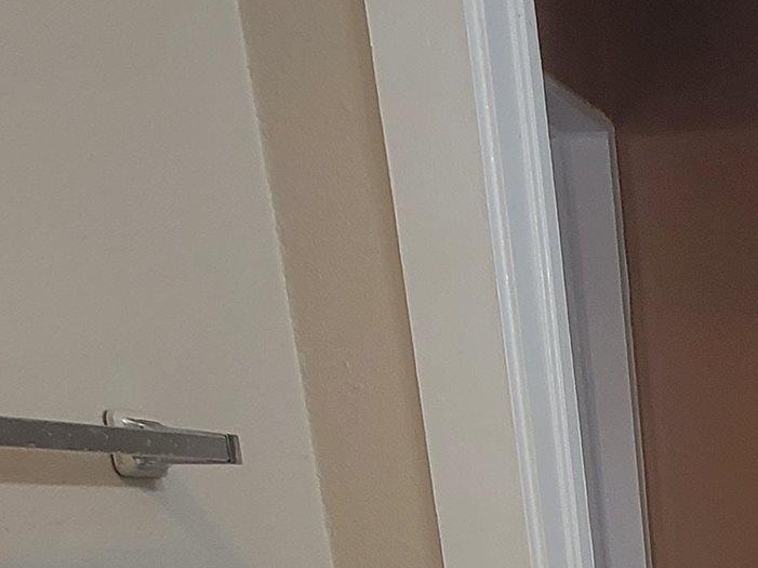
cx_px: 1090
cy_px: 1085
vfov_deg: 18.5
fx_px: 1248
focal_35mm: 57
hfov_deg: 26.2
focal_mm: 2.2
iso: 125
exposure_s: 1/60
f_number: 2.2
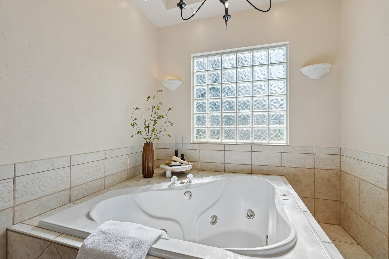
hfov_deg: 96.7
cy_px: 130
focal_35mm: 16
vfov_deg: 73.7
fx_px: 173
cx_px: 194
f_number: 8
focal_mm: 16
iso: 200
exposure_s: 1/250
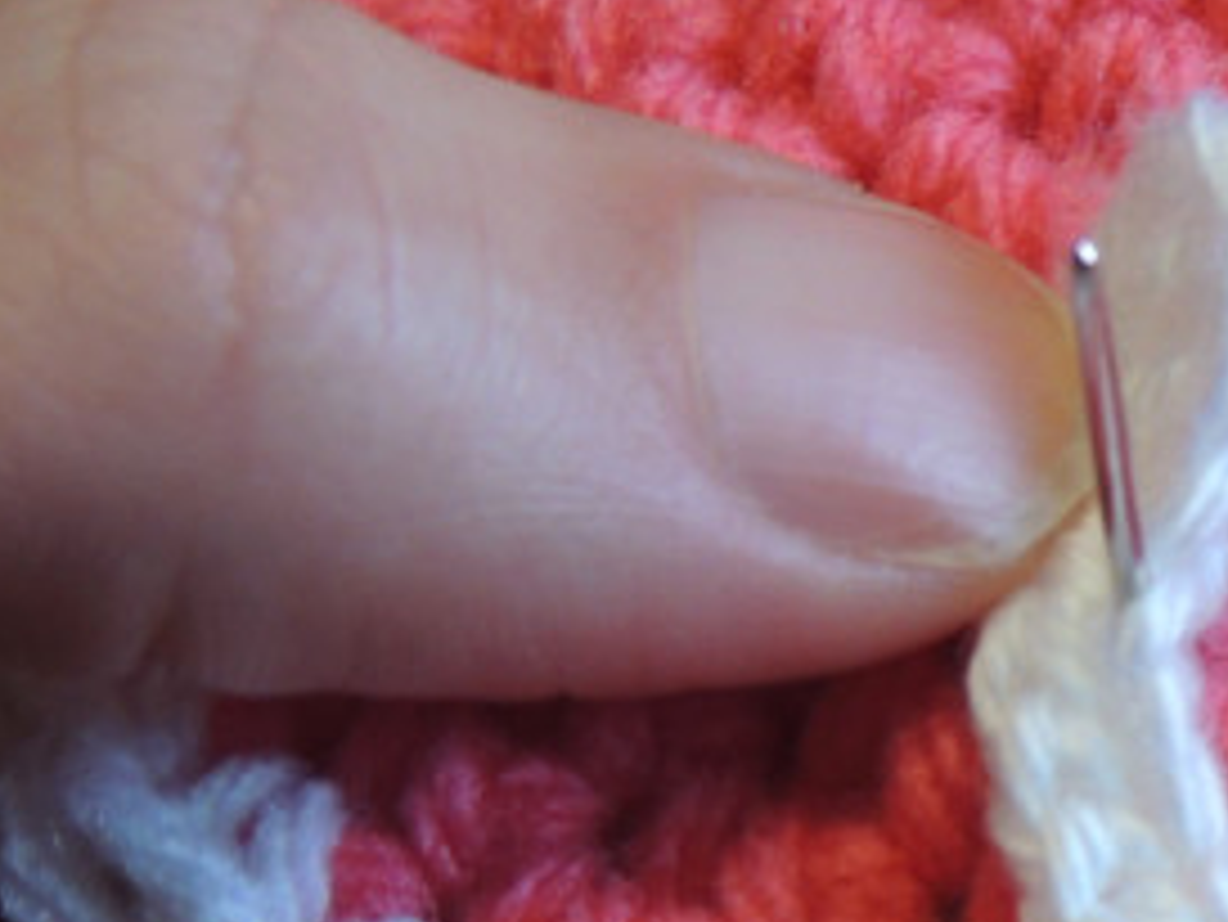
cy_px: 918
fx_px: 3194
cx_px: 1385
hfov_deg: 20.6
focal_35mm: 90
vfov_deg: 16.1
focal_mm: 4.3
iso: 160
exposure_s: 1/30
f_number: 3
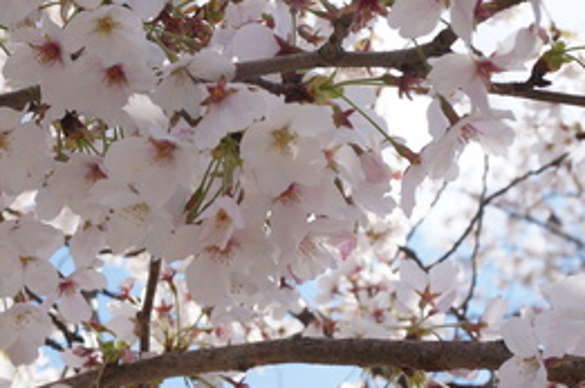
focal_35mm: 93
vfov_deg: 14.6
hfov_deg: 21.8
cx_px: 161
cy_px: 104
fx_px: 1511
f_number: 9
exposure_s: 1/160
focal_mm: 27
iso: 100
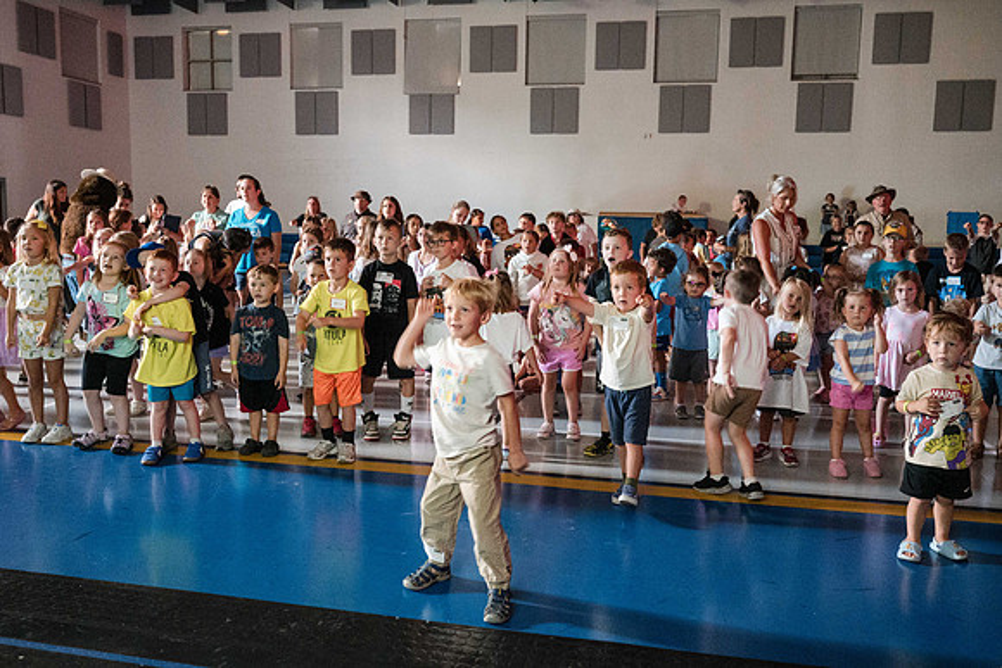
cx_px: 501
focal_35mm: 30
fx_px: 826
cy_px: 329
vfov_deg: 44.1
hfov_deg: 62.5
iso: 16000
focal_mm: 27
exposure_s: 1/60
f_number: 4
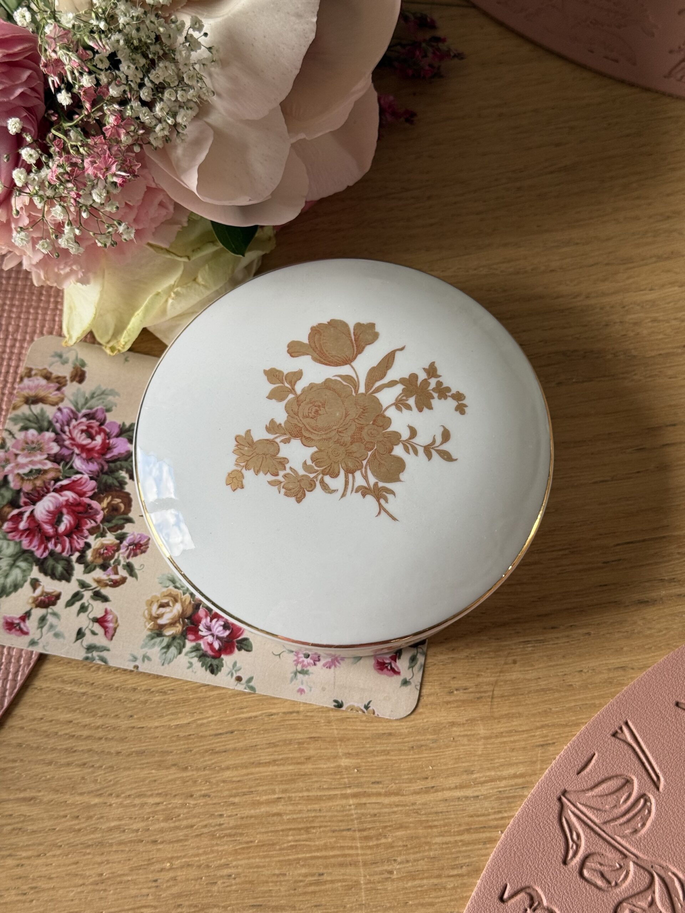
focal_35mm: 48
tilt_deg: -68.4
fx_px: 1266
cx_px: 342
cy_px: 456
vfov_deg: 39.7
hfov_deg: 30.3
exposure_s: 1/121
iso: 80
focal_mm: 6.76
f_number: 1.78
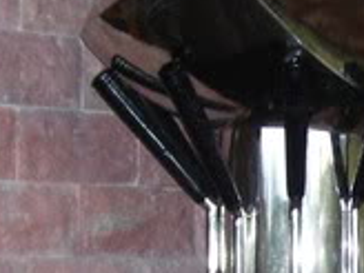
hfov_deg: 10.7
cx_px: 464
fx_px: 1903
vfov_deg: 8.2
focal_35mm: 181
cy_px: 240
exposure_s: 1/60
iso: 80
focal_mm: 6
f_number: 2.7
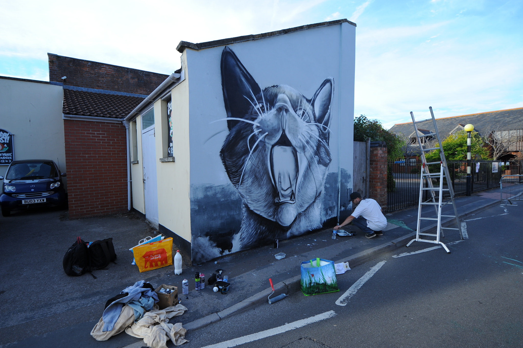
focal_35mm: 18
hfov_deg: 90.0
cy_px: 174
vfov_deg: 67.3
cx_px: 262
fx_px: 261
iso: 400
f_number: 7.1
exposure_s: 1/320
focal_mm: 18
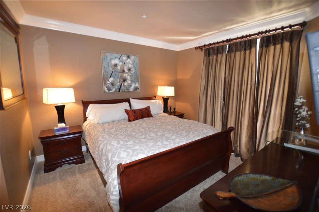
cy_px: 106
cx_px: 160
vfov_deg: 77.2
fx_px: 133
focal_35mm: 15
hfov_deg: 100.5
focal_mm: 10
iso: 1100
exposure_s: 1/60
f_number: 3.5
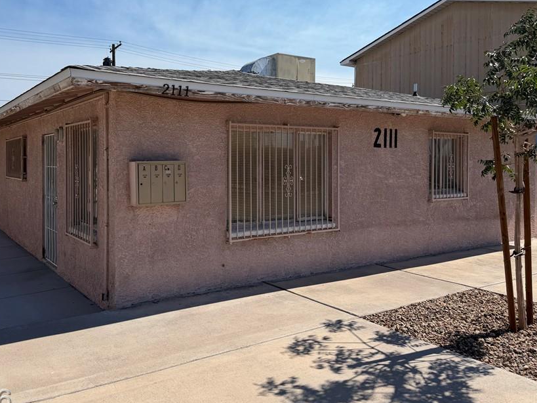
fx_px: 465
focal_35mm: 30
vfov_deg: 46.6
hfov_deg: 59.6
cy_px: 167
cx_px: 221
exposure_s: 1/6711
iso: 80
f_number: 1.78
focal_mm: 6.76
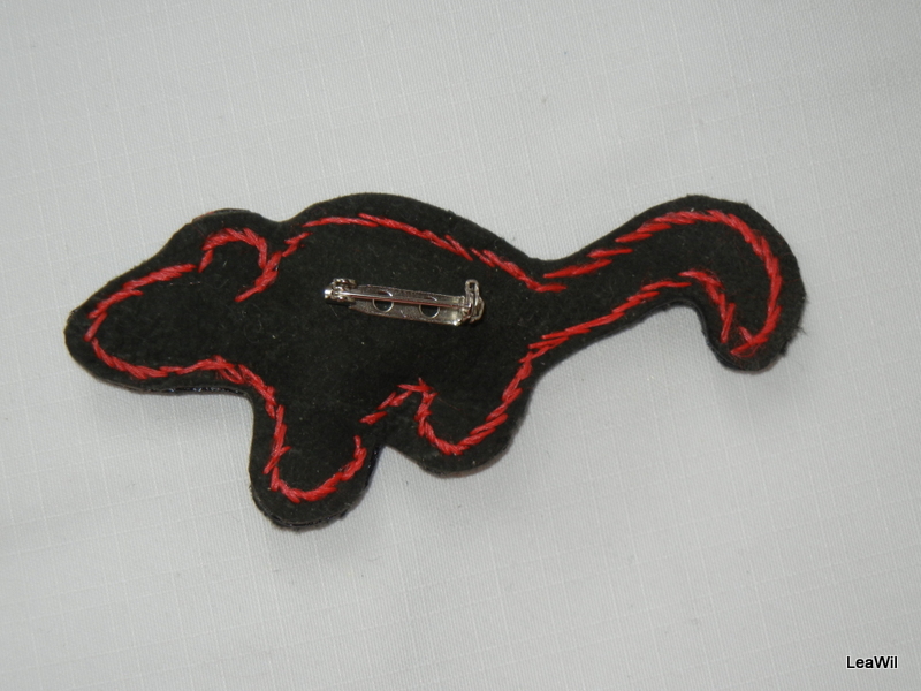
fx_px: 2368
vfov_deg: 16.6
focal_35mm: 89
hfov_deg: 22.0
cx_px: 460
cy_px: 346
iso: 200
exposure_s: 1/30
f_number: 4.4
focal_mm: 16
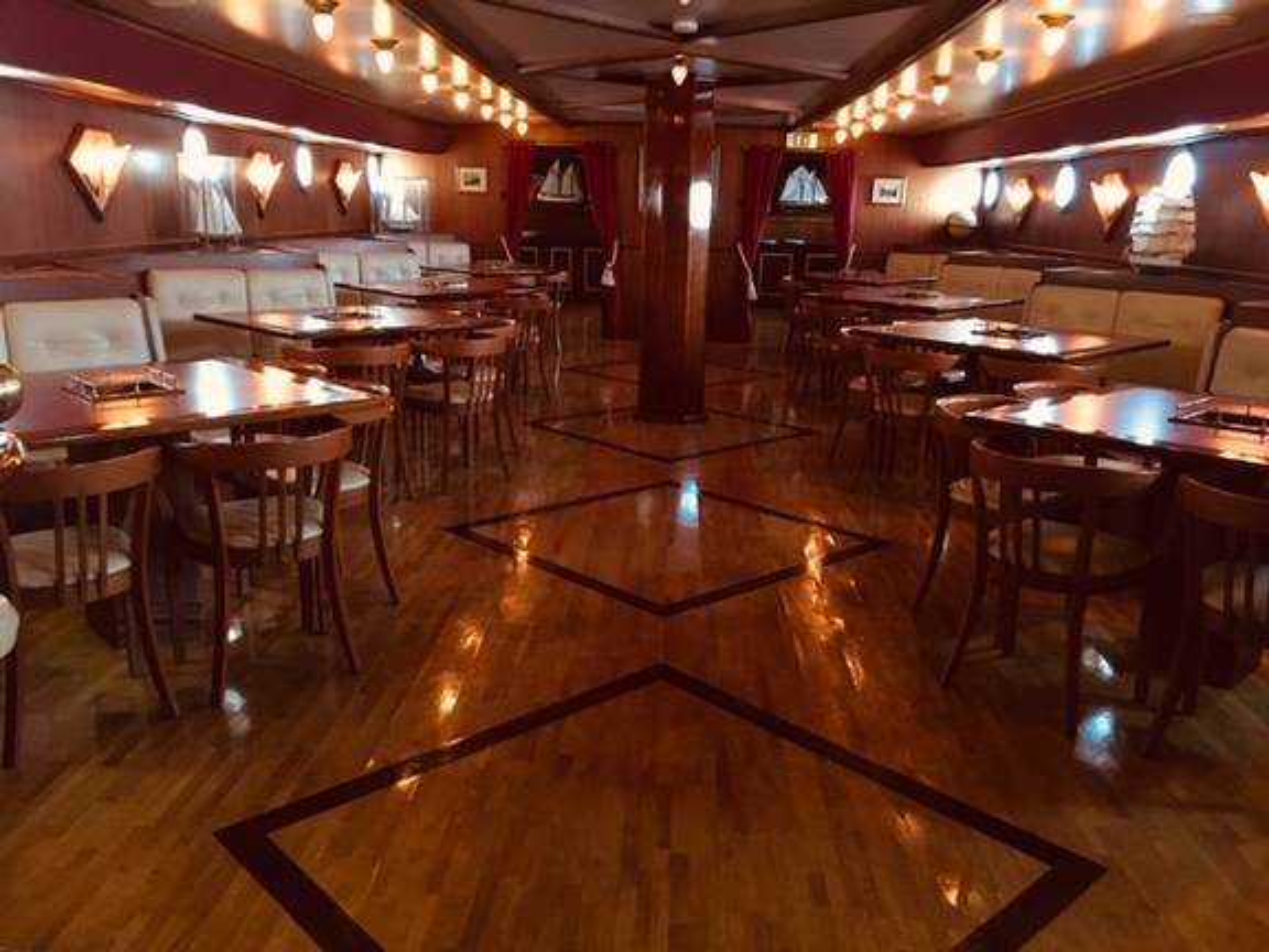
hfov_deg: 61.7
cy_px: 476
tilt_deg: -15.2
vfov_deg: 48.2
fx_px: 1063
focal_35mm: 29
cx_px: 634
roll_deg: +1.1
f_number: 2.2
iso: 320
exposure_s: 1/17
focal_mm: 4.15
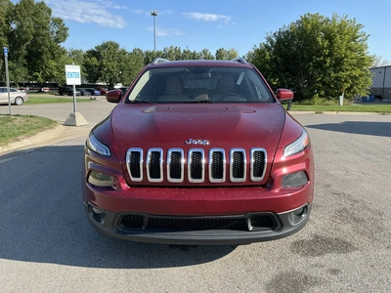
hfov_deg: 63.4
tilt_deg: -4.8
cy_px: 146
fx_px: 316
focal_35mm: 28
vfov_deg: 49.7
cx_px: 196
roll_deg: -2.3
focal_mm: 3
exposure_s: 1/770
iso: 25
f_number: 1.8
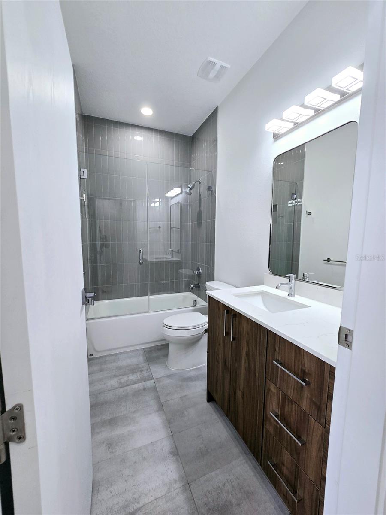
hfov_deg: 89.9
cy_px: 258
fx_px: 193
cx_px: 193
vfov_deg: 106.2
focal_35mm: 13
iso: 80
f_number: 2.2
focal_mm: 2.2
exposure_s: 1/60.2
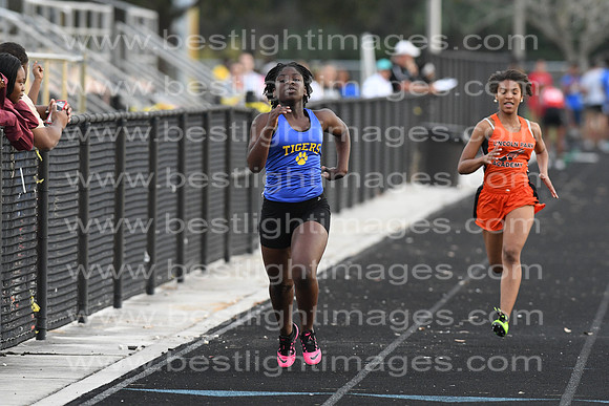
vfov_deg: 3.1
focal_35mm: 450
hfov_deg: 4.6
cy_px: 203
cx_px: 304
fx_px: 7614
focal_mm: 300
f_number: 4
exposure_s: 1/1600
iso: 2000
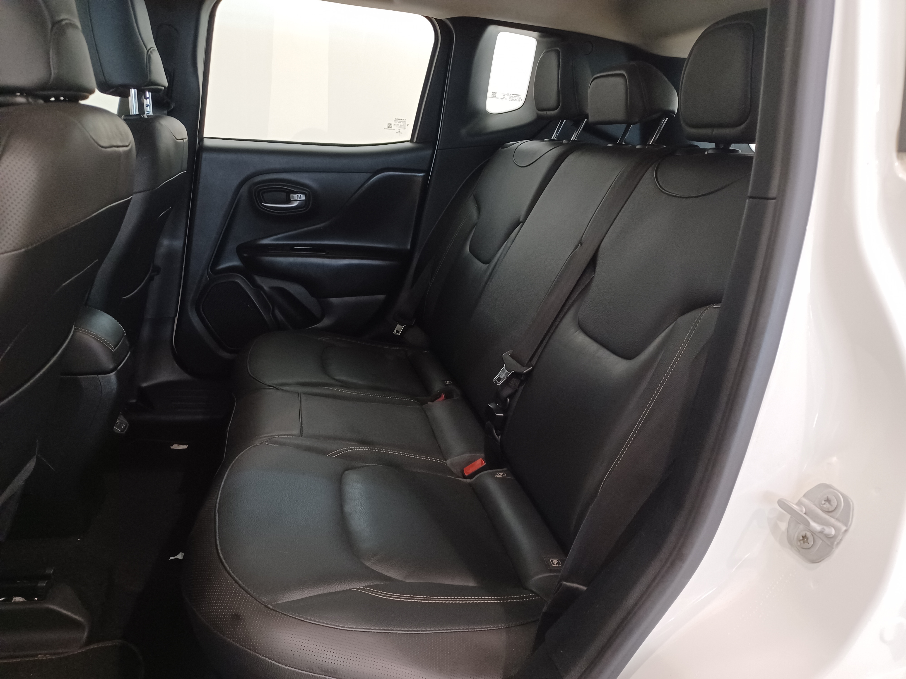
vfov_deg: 54.9
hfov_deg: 69.4
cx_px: 453
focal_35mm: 25
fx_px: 654
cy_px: 340
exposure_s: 1/24
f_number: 1.8
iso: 500
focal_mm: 4.6
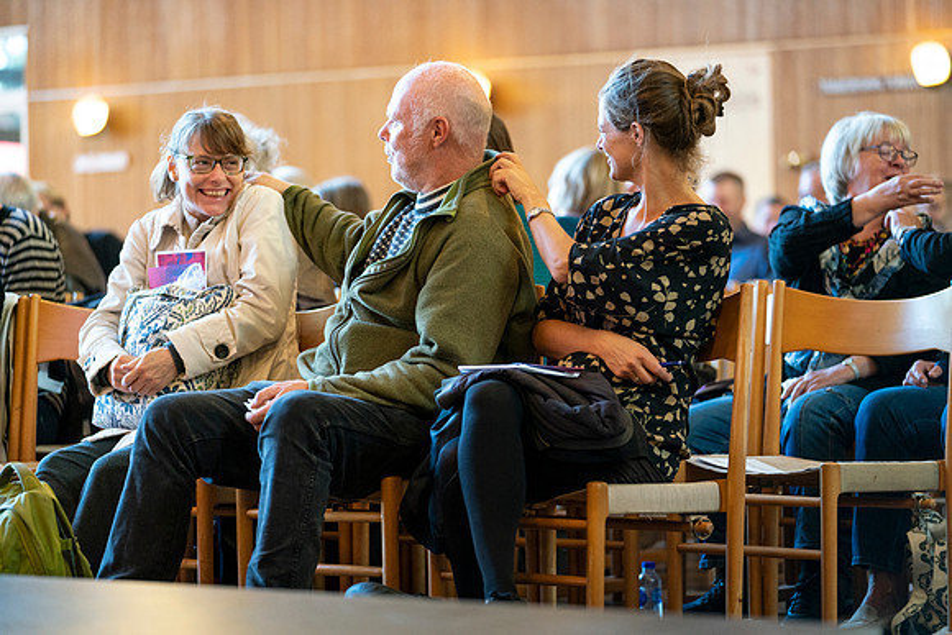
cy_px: 318
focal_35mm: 136
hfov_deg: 15.1
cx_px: 476
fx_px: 3597
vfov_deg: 10.1
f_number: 2.8
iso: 4000
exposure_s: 1/320
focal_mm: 136
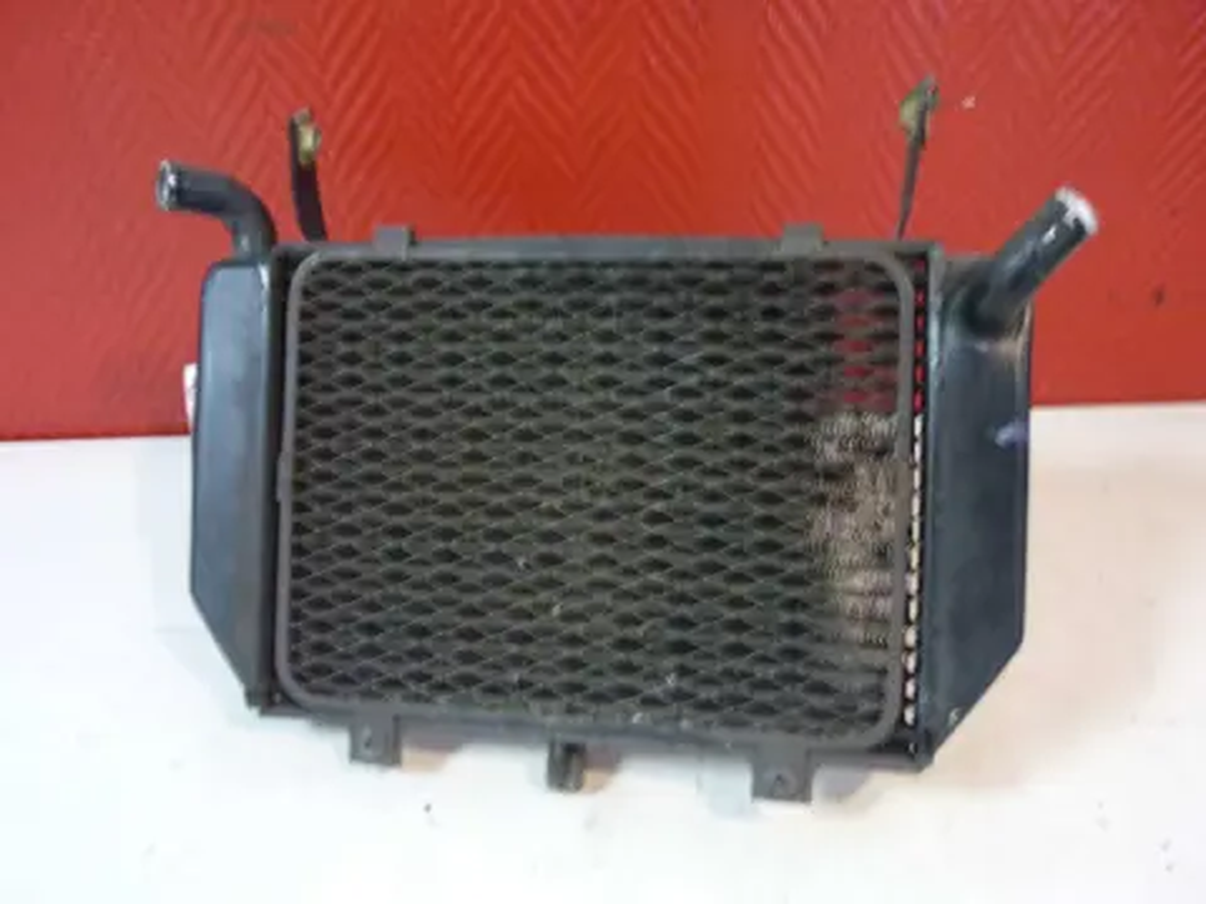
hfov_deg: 55.4
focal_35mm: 33
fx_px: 1150
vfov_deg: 42.9
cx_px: 603
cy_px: 452
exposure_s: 1/8
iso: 400
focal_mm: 5.5
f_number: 2.8
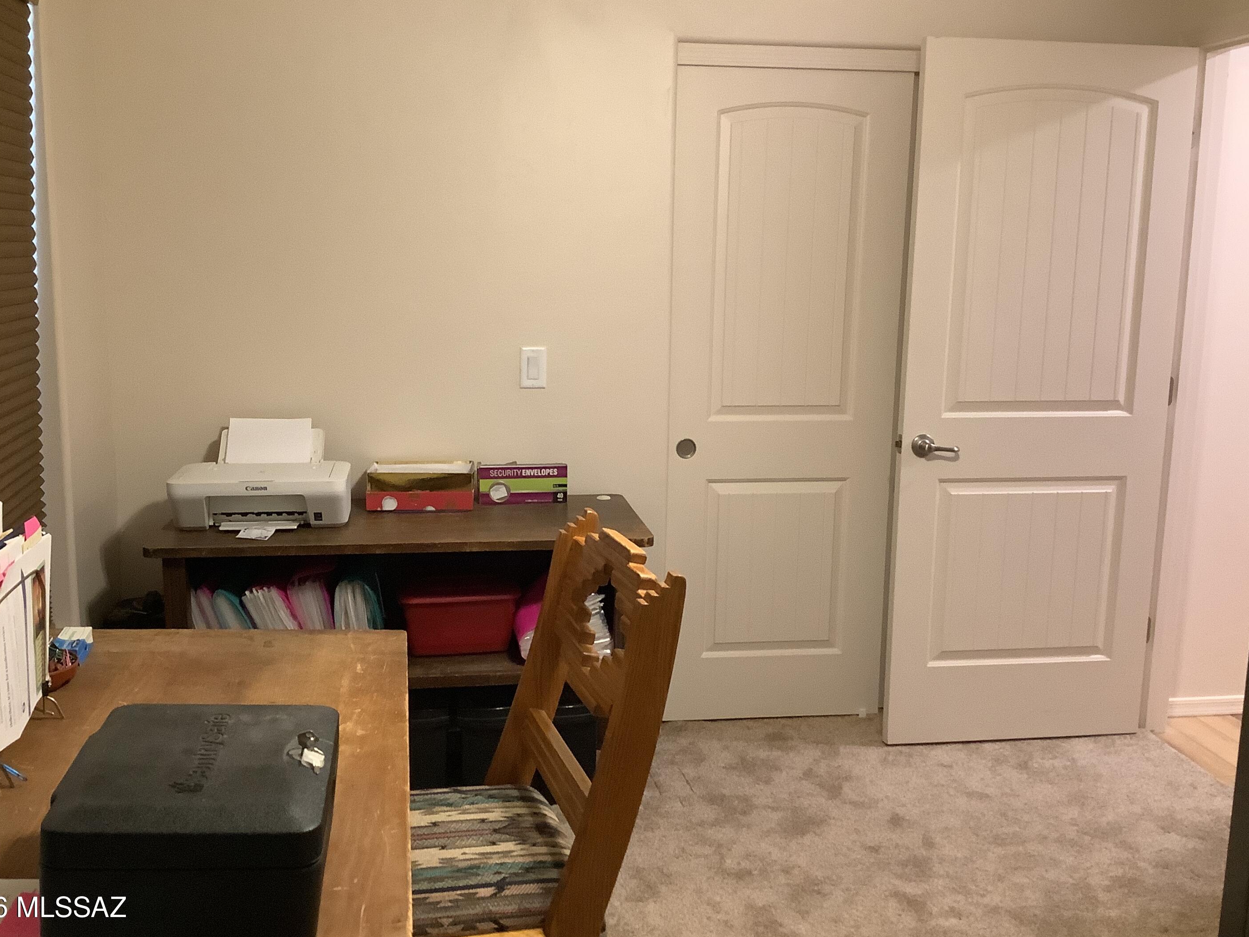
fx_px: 1191
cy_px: 454
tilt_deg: -10.4
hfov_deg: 55.3
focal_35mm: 33
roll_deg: -0.2
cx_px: 588
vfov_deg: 42.9
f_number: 2.4
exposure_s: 1/40
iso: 320
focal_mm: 3.3
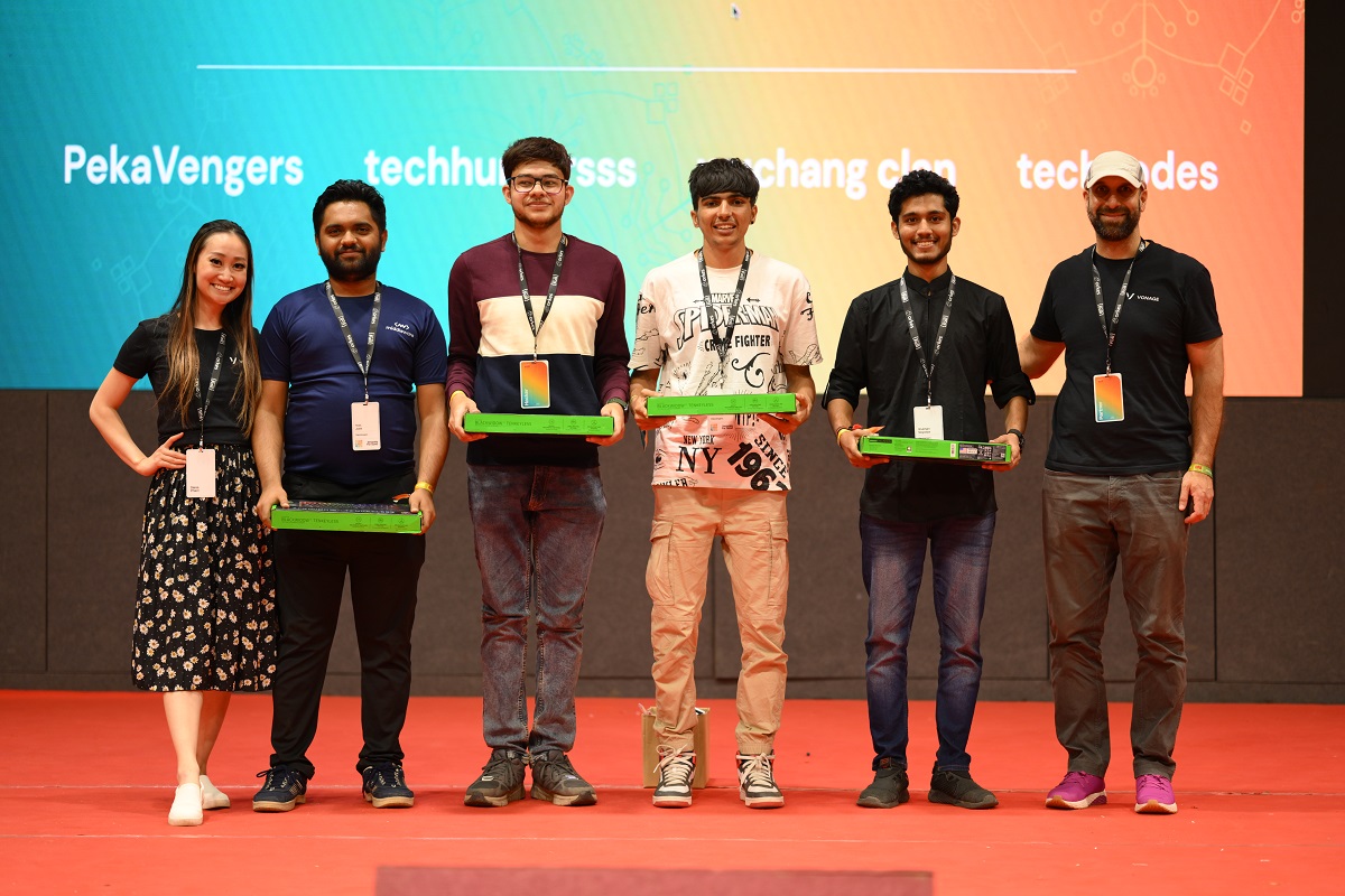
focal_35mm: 85
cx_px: 672
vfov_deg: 16.1
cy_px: 448
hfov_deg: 23.9
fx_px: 3175
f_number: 1.8
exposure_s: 1/250
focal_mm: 85
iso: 500
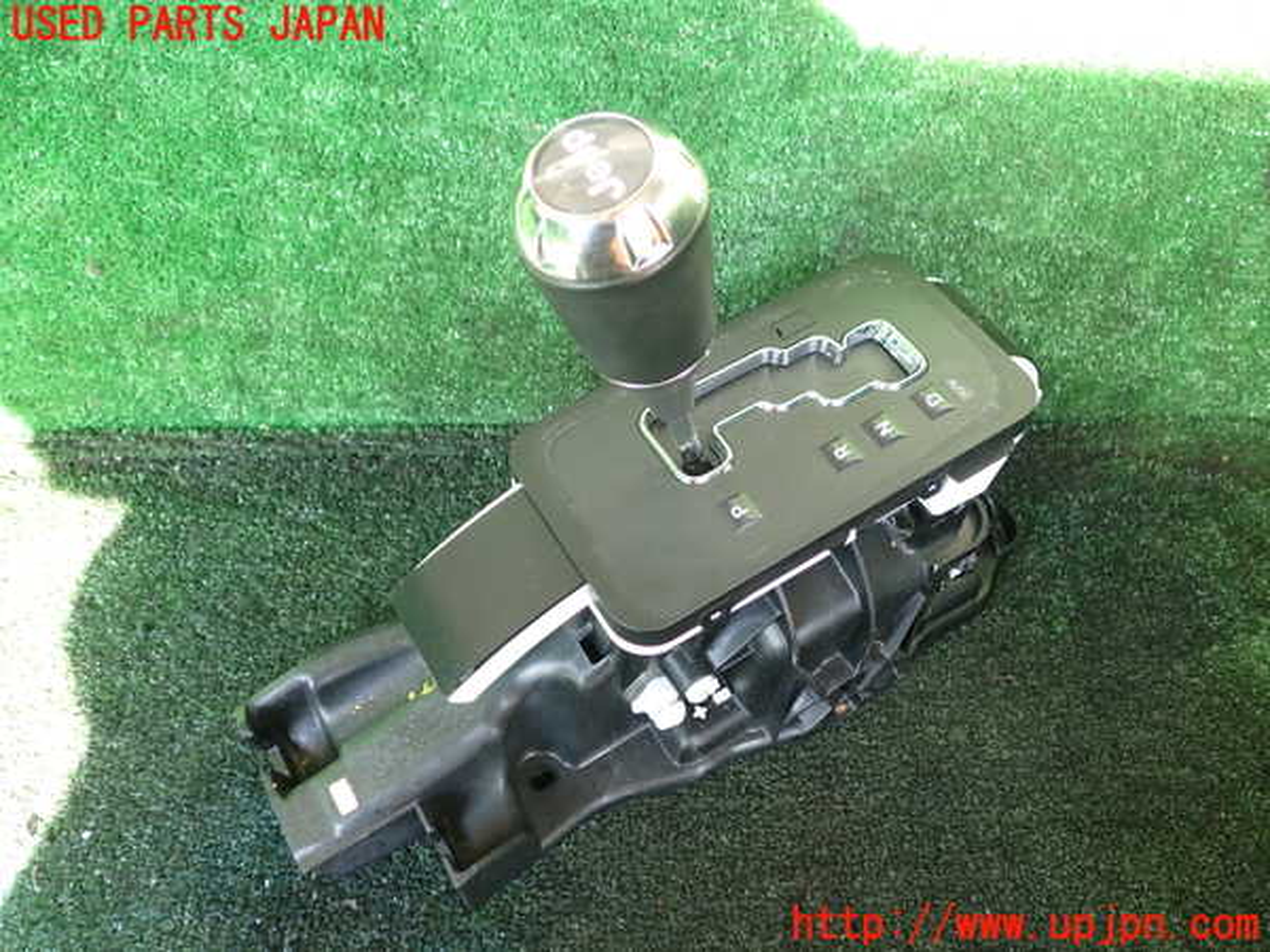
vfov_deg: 46.8
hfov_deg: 60.0
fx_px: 1101
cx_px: 635
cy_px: 476
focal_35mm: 30
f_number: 2.3
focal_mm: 5.4
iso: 200
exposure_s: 1/60
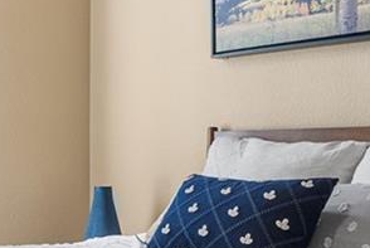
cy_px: 142
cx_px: -11
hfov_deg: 22.3
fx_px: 896
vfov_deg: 15.8
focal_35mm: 87
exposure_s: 1/50
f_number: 8
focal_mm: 16
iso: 200
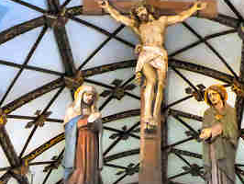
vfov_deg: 19.1
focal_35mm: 77
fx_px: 543
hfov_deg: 25.2
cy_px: 114
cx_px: 157
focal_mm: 9.6
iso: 1000
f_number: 4.1
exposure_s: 1/60
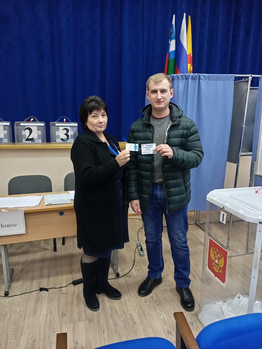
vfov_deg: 67.3
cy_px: 174
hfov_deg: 53.1
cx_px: 131
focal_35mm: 26
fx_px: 262
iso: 762
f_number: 1.8
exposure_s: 1/25
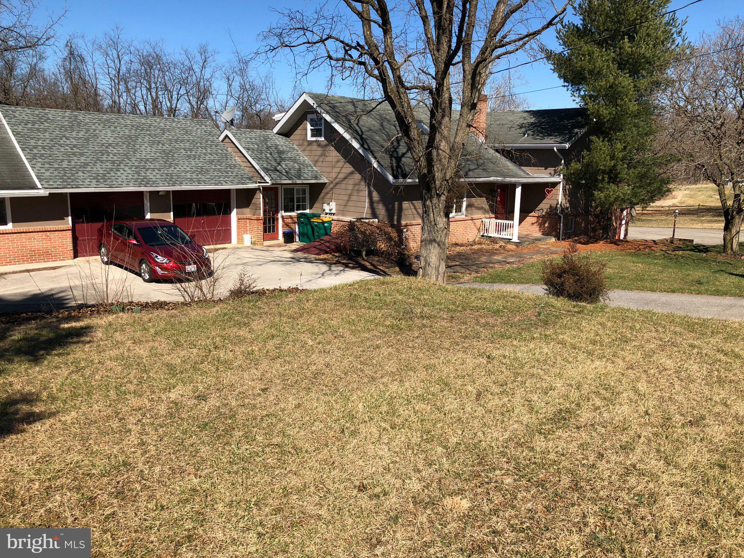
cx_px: 372
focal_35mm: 28
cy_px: 279
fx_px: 602
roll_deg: -0.5
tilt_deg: -12.4
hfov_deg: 63.4
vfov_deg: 49.7
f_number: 1.8
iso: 20
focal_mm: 3.99
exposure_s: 1/1845
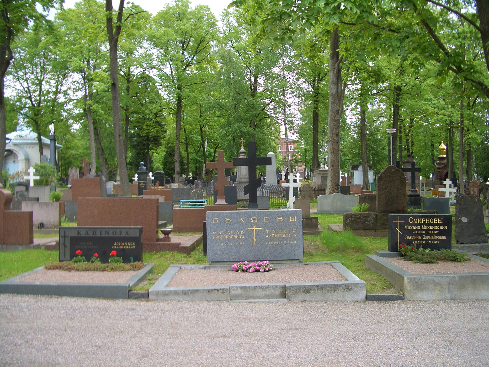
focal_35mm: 35
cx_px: 244
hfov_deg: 52.6
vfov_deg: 40.7
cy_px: 184
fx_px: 494
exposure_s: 1/160
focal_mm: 5.8
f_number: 2.6
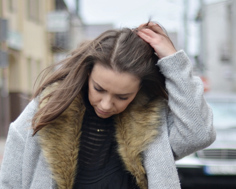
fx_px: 1446
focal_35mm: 207
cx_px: 97
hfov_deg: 9.3
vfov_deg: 7.3
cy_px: 306
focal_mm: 50
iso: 100
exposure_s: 1/160
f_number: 1.8
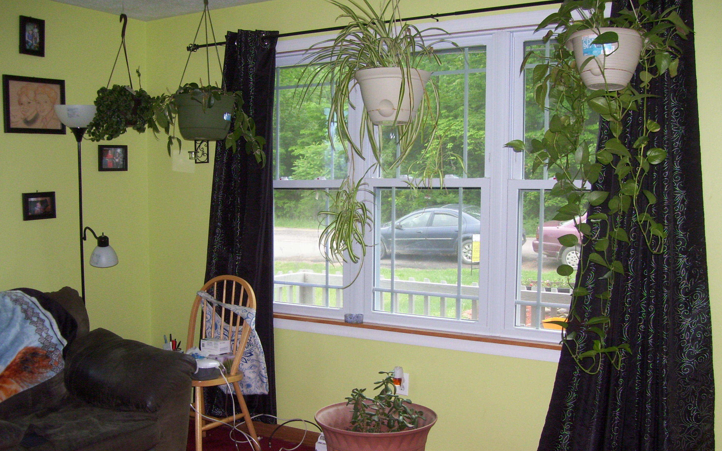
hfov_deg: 50.4
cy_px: 271
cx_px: 365
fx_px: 767
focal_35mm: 39
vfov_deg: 32.7
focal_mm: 6
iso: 200
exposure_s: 1/60
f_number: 2.7
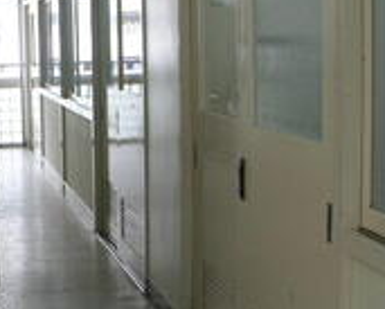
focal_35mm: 80
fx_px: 912
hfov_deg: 22.6
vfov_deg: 19.2
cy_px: 147
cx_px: -27
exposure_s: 1/25.3
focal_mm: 5.8
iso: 50
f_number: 2.8
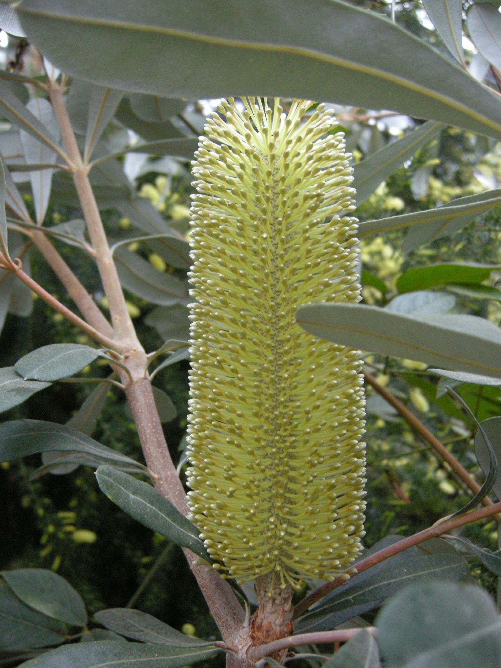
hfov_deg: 39.7
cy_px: 336
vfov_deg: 51.4
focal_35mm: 36
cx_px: 252
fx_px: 695
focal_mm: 7.5
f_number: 2.7
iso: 400
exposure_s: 1/29.8
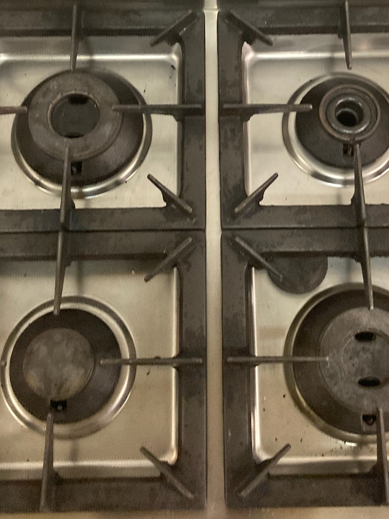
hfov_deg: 30.2
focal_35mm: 48
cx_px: 218
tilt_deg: -67.7
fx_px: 719
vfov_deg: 38.9
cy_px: 152
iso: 320
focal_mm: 3.99
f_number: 1.8
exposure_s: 1/50
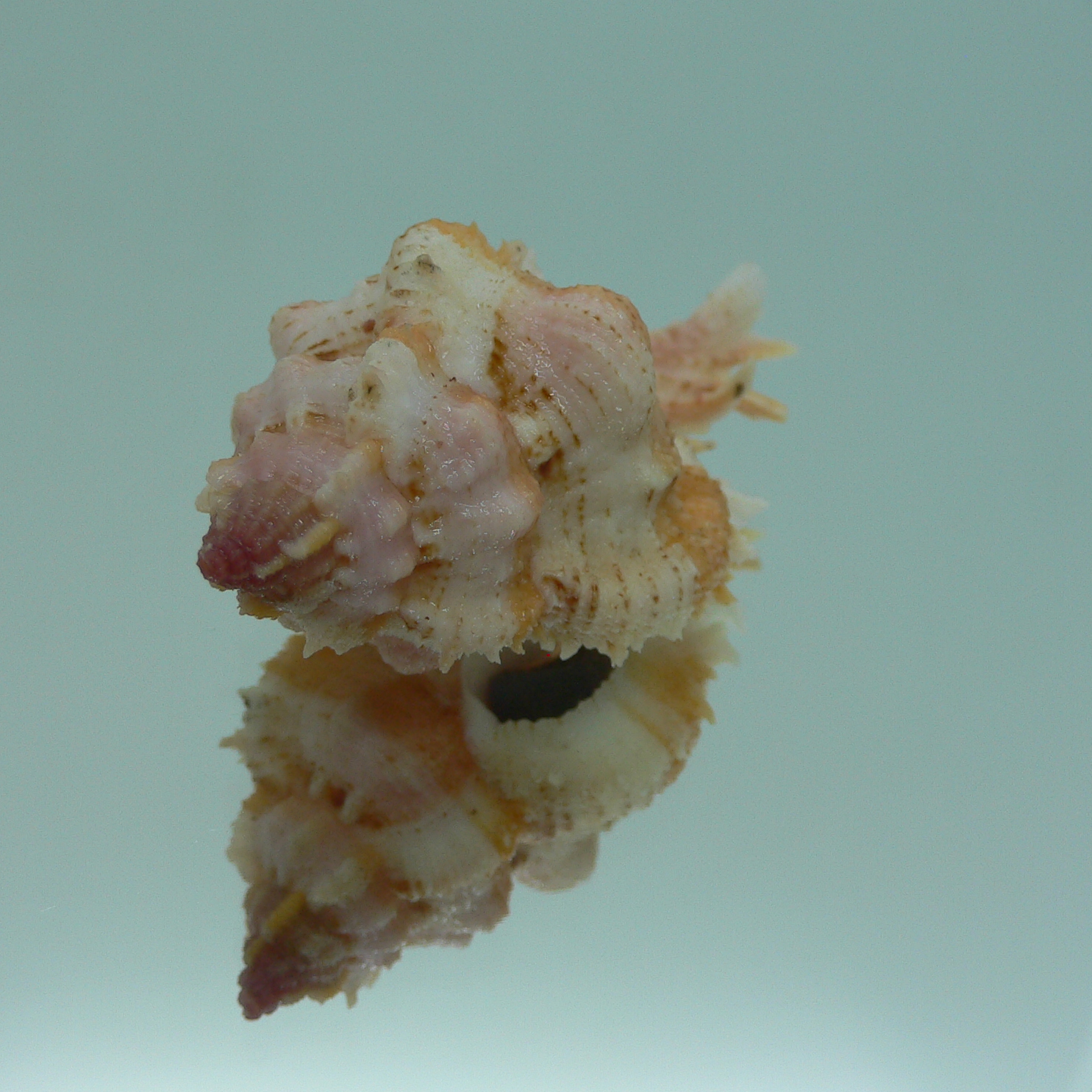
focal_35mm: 42
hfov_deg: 39.9
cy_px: 546
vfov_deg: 40.0
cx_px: 465
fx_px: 1499
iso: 80
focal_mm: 4.6
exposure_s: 1/60
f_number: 2.8
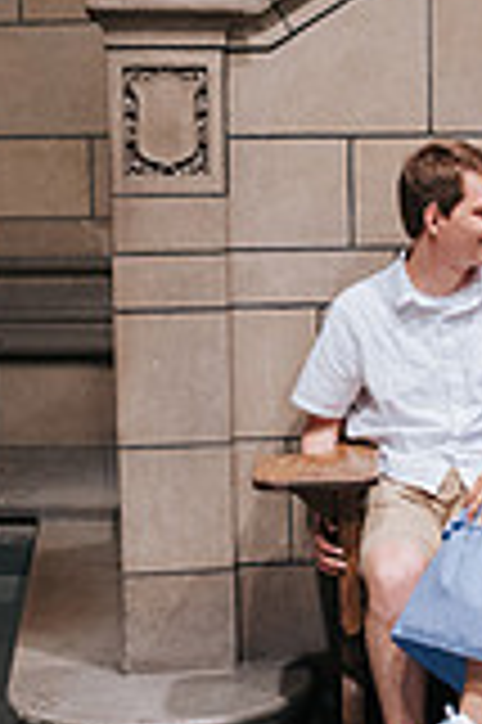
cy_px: 328
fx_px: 1972
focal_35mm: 98
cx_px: 505
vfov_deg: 20.8
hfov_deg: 13.7
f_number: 2.8
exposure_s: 1/125
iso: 1000
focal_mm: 35
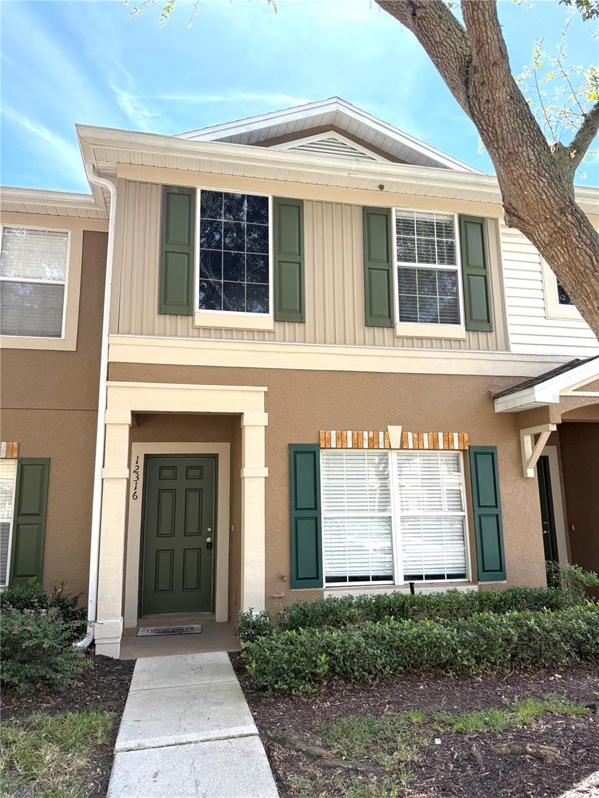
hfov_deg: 56.8
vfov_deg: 71.6
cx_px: 300
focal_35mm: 24
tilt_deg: +11.0
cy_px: 399
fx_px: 554
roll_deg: +1.2
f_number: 1.78
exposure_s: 1/1211
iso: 100
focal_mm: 6.76
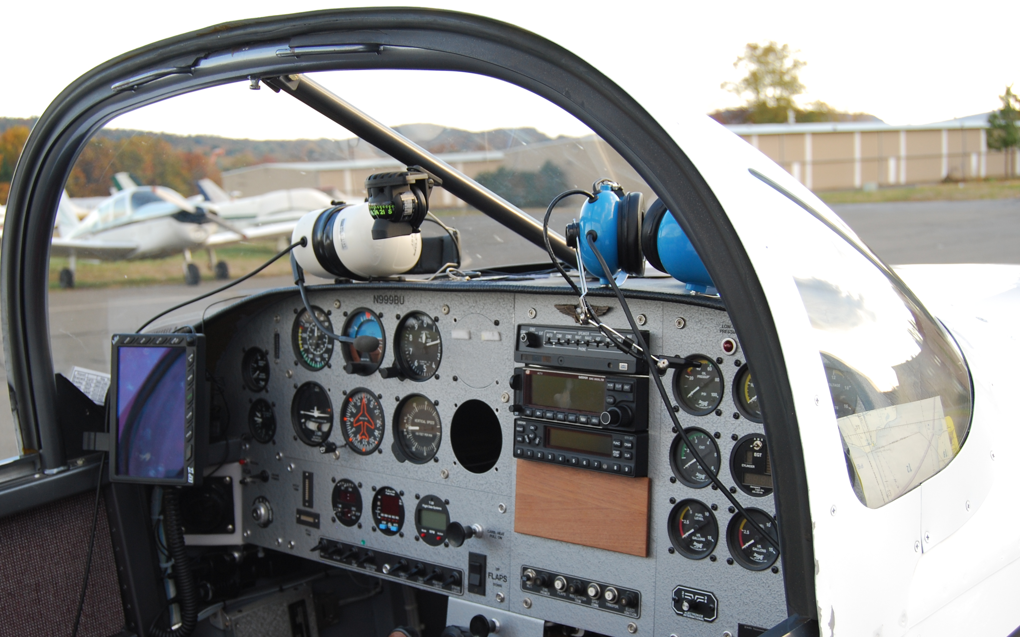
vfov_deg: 27.3
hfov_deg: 42.6
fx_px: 1306
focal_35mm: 47
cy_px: 395
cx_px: 456
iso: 200
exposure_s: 1/60
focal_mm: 26
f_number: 5.6
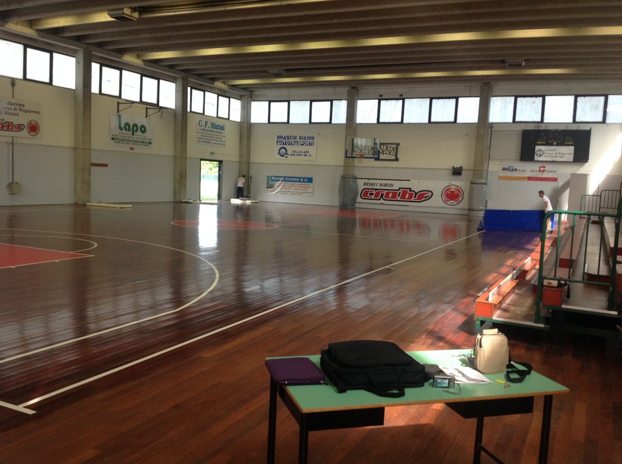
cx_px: 311
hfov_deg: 52.7
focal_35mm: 35
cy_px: 232
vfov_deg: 40.6
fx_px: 628
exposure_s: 1/100
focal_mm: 4.28
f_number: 2.4
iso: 100
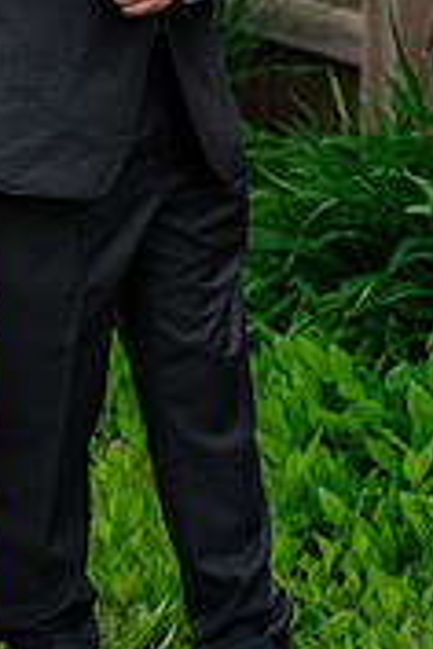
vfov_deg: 9.5
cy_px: 22
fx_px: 3897
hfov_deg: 6.3
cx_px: -7
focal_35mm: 216
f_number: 3.5
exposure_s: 1/800
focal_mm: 85
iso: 400
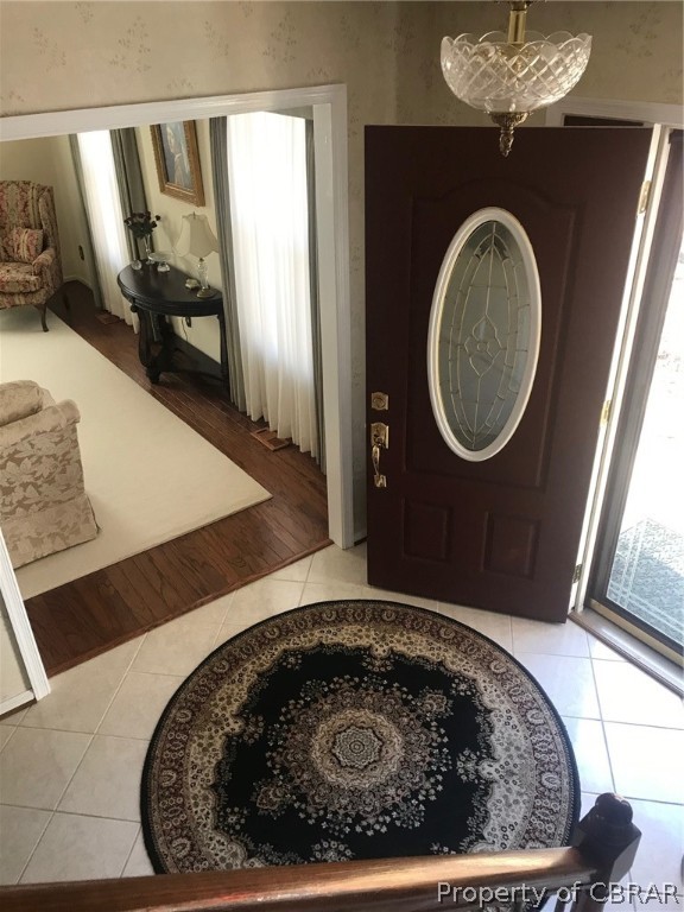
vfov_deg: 63.4
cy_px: 456
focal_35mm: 28
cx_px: 342
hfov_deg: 49.7
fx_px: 738
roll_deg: +1.4
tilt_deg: -31.2
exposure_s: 1/30
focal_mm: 3.99
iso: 32
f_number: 1.8
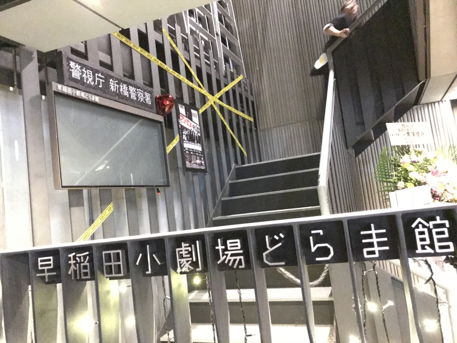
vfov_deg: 49.7
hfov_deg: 63.4
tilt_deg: +5.4
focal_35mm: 28
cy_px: 172
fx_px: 370
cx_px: 228
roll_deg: +7.5
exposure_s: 1/17
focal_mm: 3.99
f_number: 1.8
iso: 1000
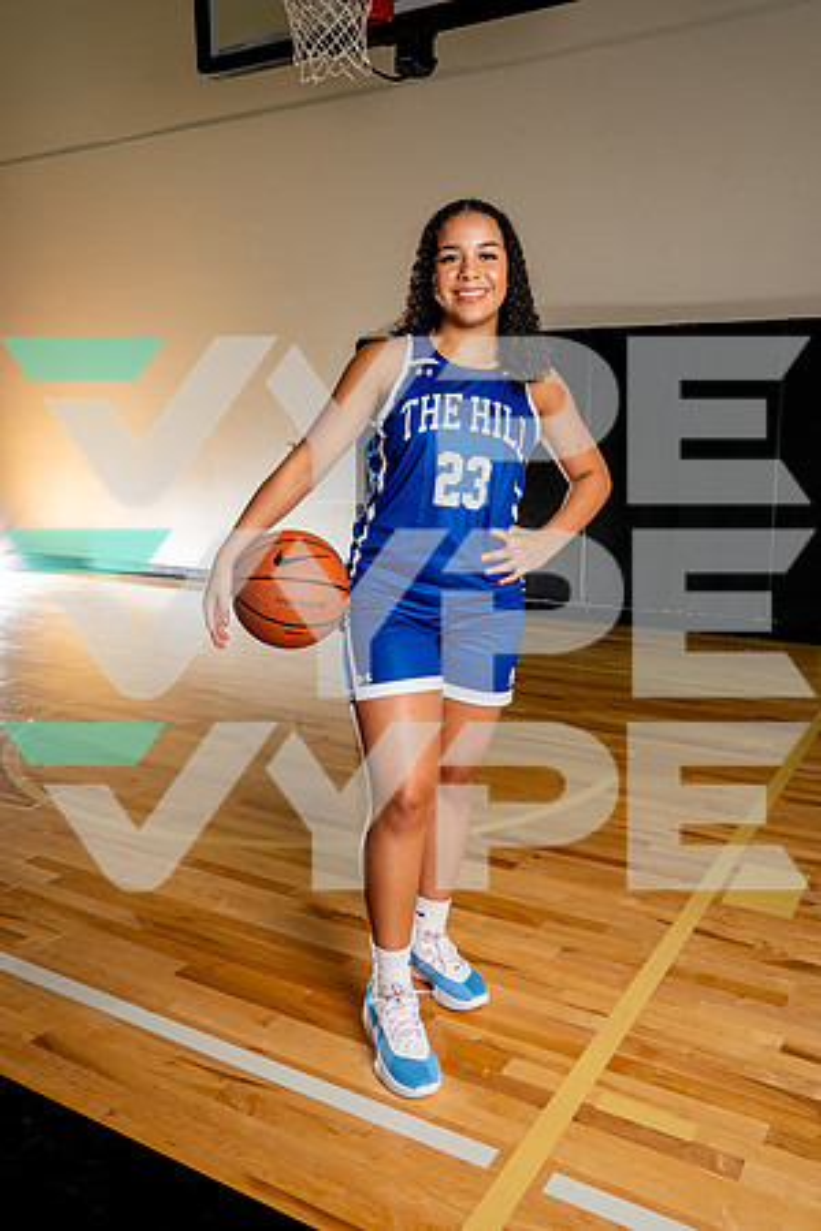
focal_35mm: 29
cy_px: 616
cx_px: 410
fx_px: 995
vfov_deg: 63.5
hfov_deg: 44.8
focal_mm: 29.1
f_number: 7.1
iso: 640
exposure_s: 1/200
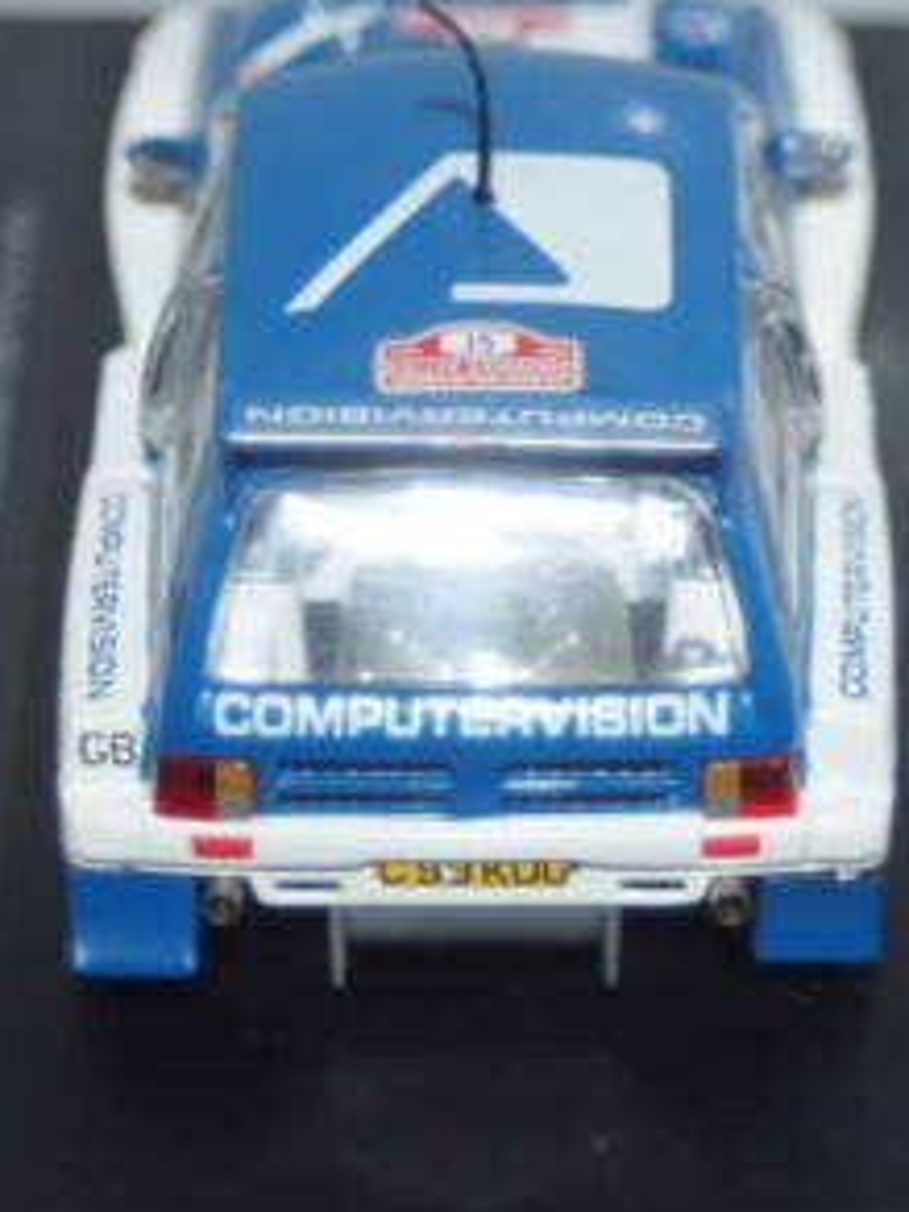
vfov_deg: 11.1
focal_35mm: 178
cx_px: 573
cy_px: 531
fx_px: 6232
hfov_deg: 8.3
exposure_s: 1/60
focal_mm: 60
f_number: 5.6
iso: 320
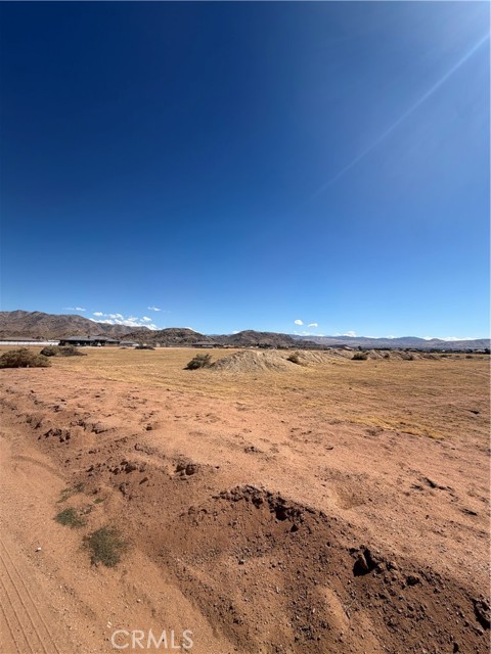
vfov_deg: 102.1
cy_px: 327
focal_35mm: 14
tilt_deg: +4.8
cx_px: 246
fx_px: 265
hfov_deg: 85.7
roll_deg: -0.5
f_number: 2.2
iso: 25
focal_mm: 2.22
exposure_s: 1/1211
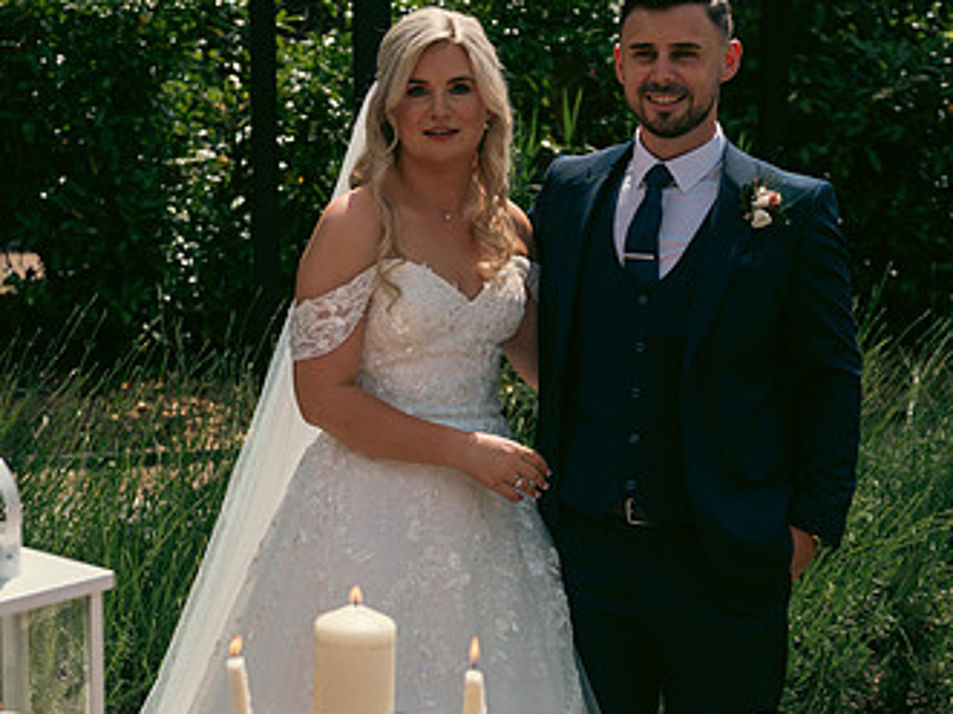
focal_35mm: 64
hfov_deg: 30.2
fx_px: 1761
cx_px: 403
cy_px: 358
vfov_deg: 22.9
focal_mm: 38
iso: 80
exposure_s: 1/1250
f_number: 3.5
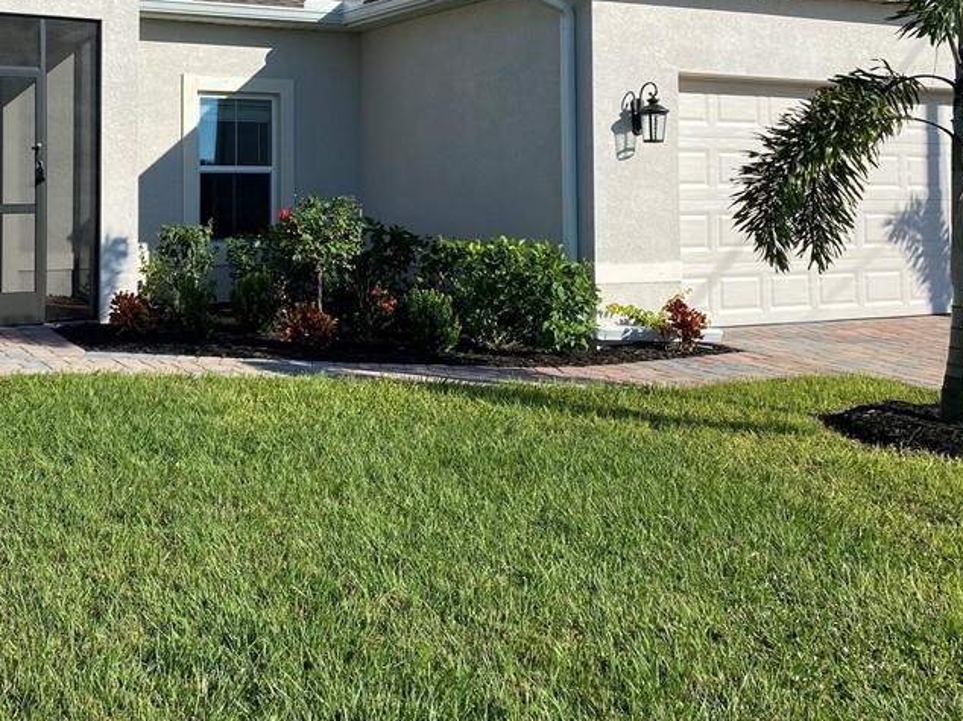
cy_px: 149
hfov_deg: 43.5
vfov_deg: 33.4
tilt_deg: +1.9
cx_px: 255
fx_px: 1168
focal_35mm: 42
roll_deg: -0.3
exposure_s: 1/3205
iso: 32
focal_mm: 4.25
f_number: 1.8
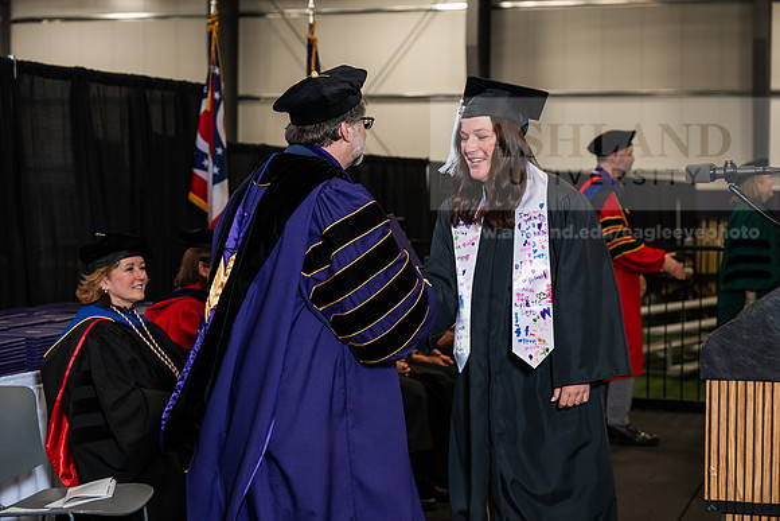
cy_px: 260
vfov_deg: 19.5
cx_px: 390
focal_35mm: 70
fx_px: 1517
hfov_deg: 28.8
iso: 1250
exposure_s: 1/200
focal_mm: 70
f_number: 4.5
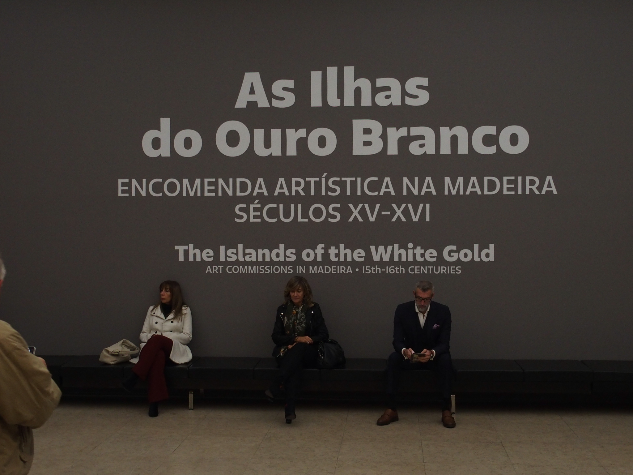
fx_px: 841
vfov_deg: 31.5
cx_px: 316
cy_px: 238
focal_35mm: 46
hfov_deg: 41.2
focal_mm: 9.8
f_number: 2.8
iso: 500
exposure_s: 1/50
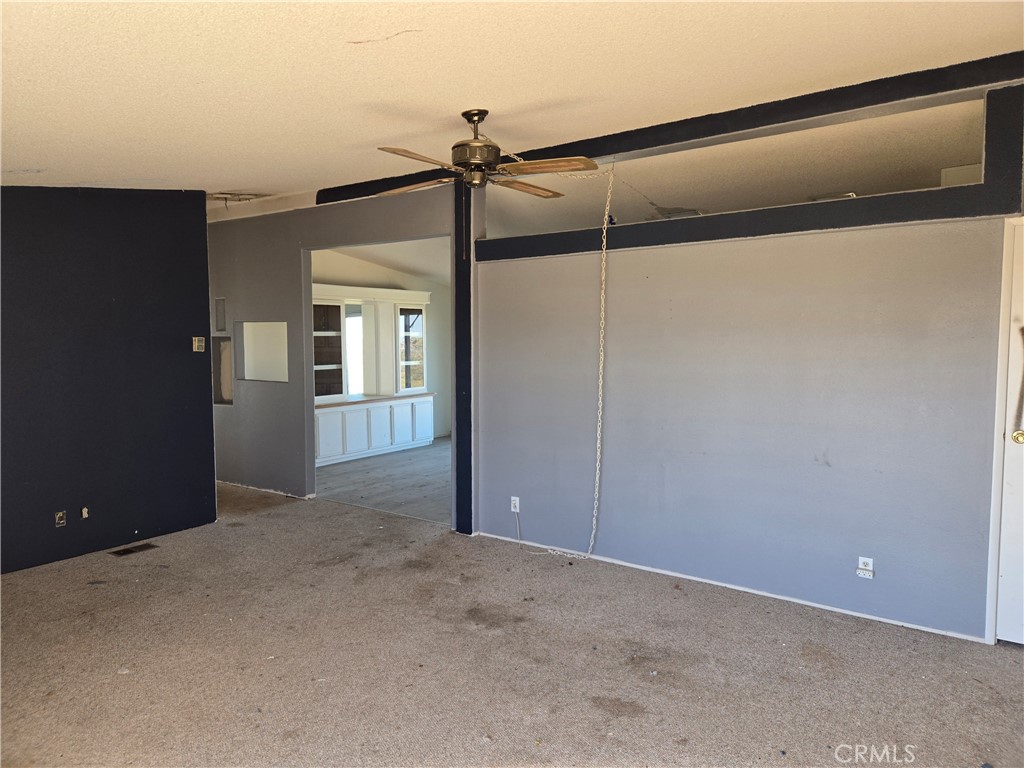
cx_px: 512
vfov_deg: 58.9
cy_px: 384
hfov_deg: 73.9
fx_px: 680
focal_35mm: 23
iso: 80
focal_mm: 5.4
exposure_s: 1/180
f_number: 1.8
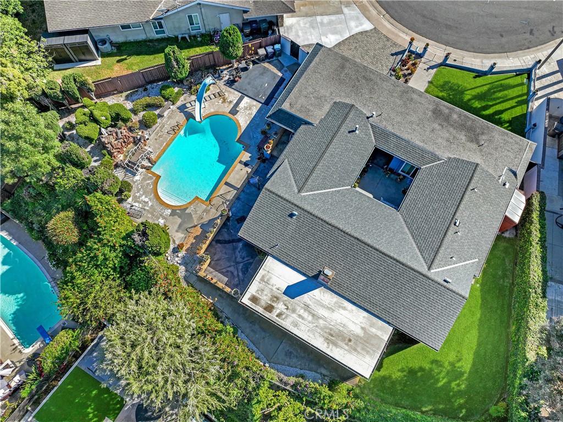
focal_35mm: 24
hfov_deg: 71.6
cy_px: 211
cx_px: 282
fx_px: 390
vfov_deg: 56.8
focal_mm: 12.29
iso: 140
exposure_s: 1/200
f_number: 2.8
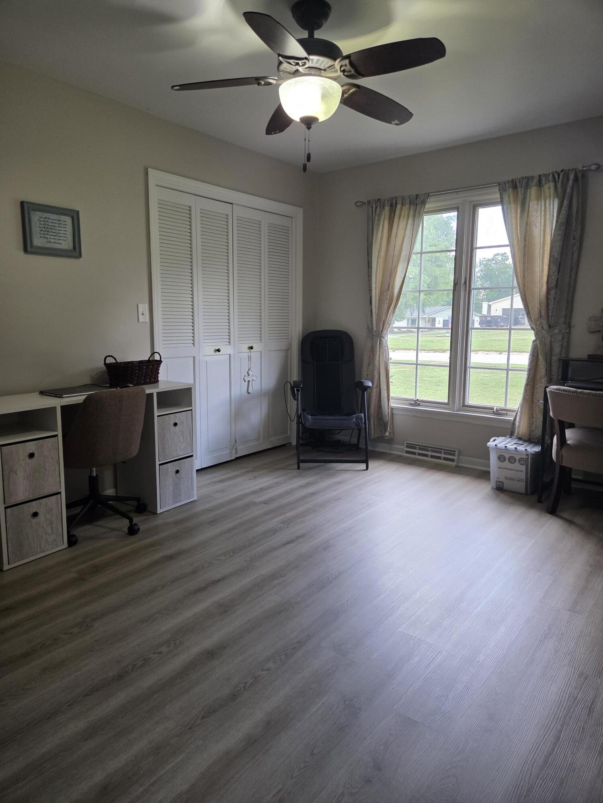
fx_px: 534
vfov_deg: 73.9
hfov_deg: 58.9
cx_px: 302
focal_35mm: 23
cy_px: 402
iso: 160
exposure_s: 1/120
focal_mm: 5.4
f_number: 1.8
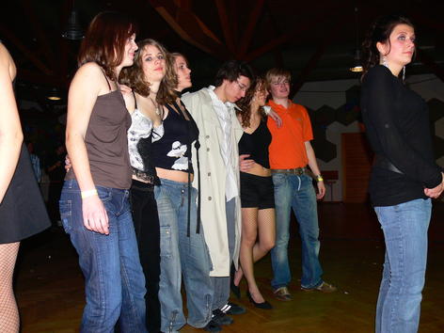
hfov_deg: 52.6
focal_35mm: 35
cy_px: 166
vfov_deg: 40.7
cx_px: 222
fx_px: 449
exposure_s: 1/30
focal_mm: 7.4
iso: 100
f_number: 2.8
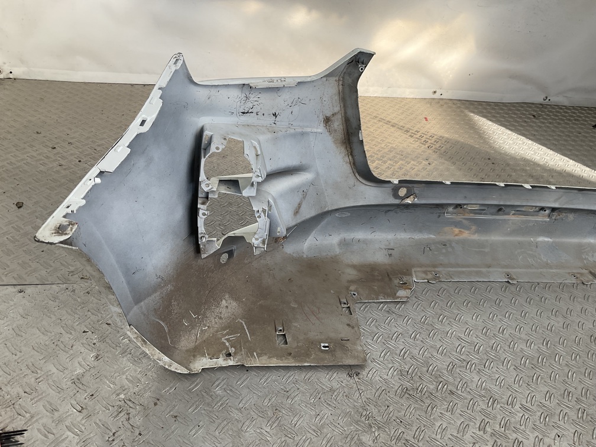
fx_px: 499
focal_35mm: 29
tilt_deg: -32.7
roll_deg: -14.1
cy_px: 224
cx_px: 298
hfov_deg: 61.7
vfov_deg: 48.2
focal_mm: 3
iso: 16
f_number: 1.8
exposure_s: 1/422
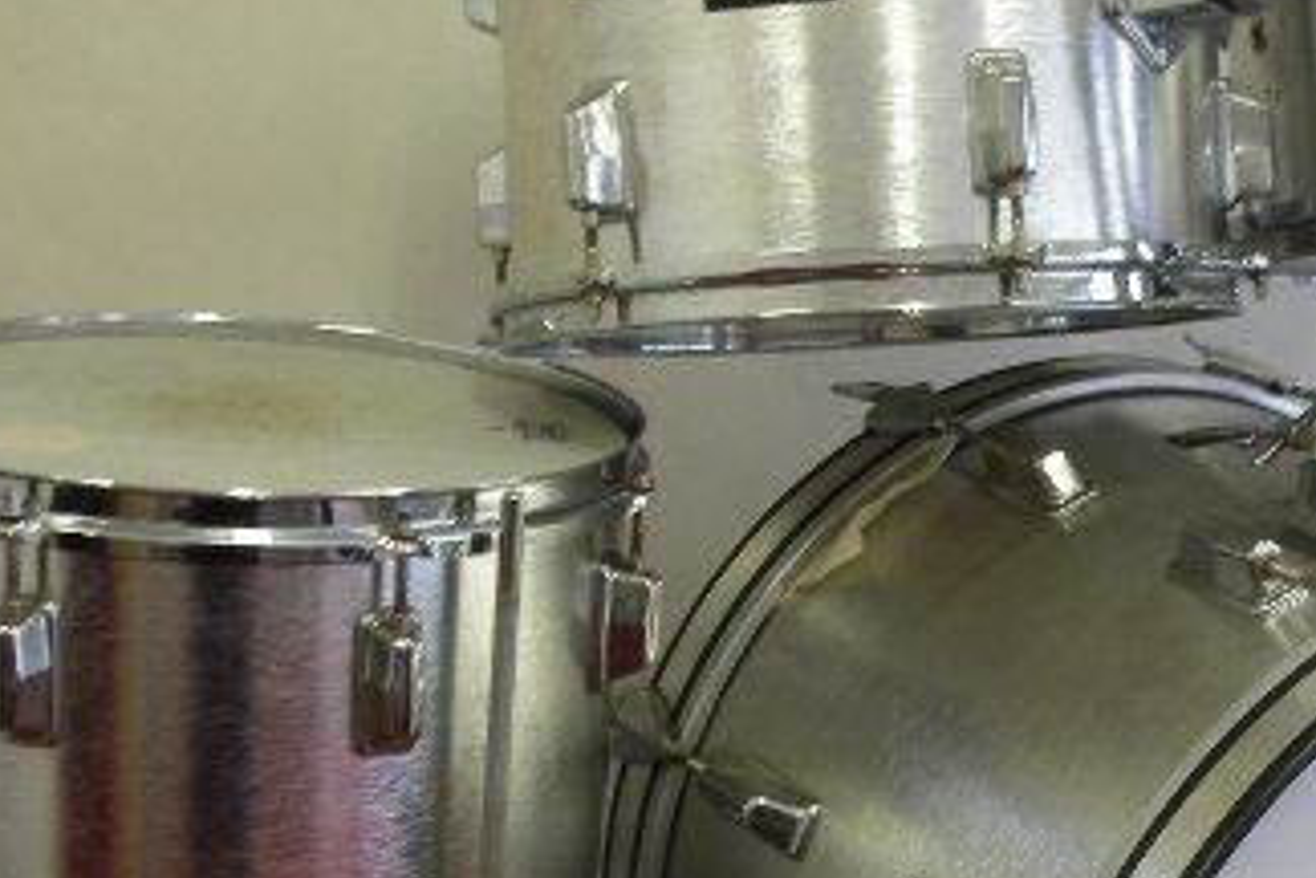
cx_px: 926
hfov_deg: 27.8
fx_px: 2632
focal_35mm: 72
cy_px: 667
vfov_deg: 18.8
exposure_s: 1/7.6
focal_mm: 5.8
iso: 50
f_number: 3
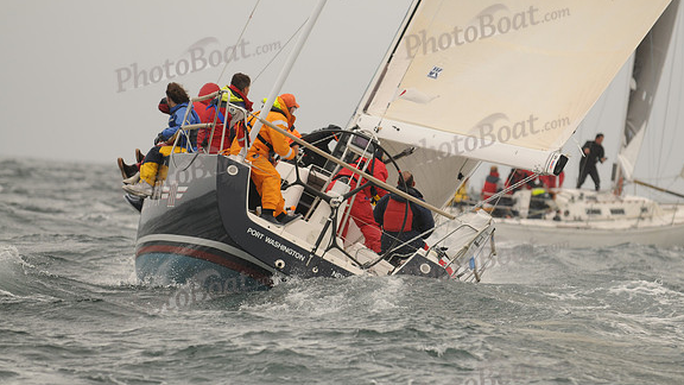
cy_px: 216
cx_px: 342
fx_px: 4298
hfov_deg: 9.1
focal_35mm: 237
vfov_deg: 5.1
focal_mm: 150
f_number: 4
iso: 200
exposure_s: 1/1000
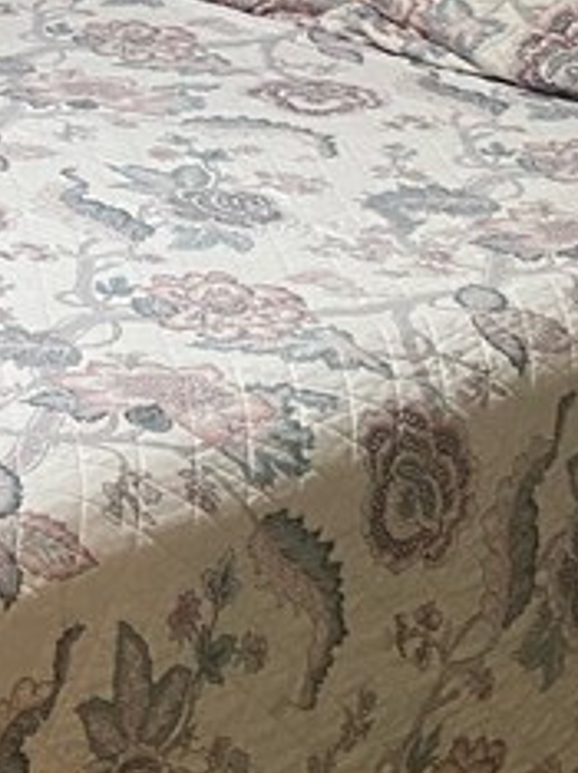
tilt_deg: -5.3
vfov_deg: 16.3
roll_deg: -3.0
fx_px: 2543
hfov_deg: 11.8
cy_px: -258
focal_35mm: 114
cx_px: -535
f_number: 1.8
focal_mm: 4.25
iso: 200
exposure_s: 1/60
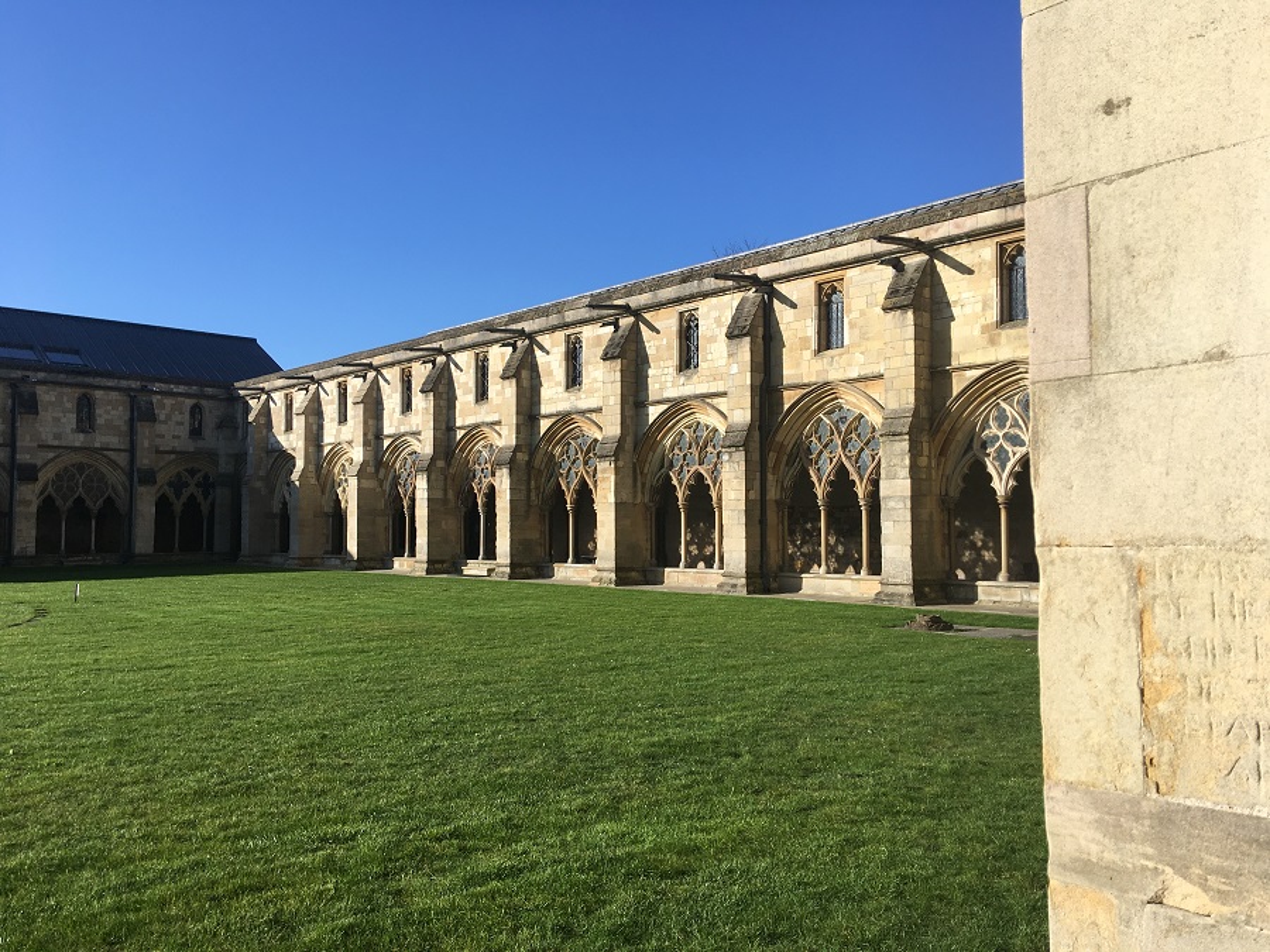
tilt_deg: +3.6
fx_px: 1064
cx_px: 635
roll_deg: +0.6
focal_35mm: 29
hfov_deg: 61.7
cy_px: 476
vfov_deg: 48.2
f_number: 2.2
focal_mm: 4.15
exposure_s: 1/1221
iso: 25
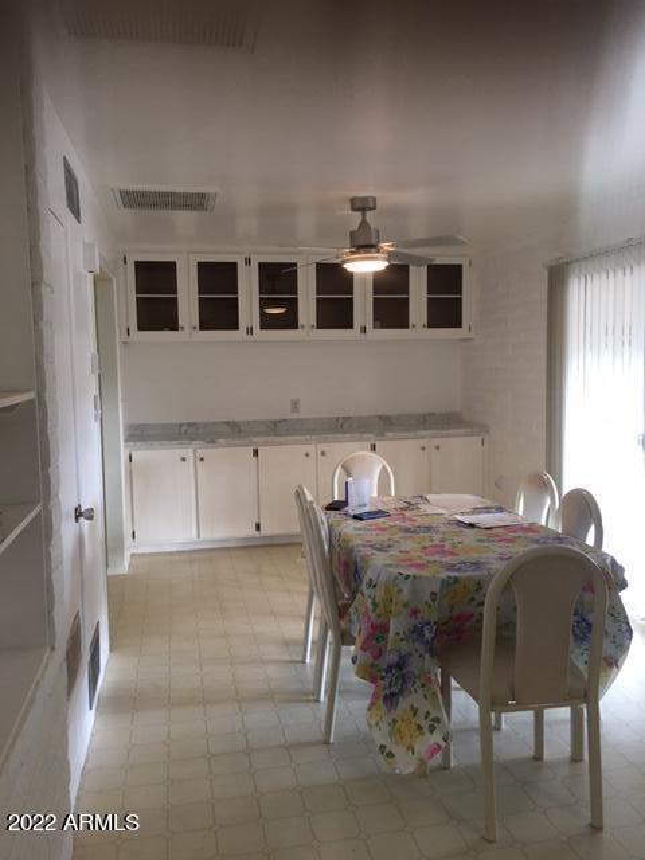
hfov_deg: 48.2
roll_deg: +0.6
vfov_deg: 61.7
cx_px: 322
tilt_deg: -4.0
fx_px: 720
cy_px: 430
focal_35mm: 29
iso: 50
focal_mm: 4.15
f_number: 2.2
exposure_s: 1/15
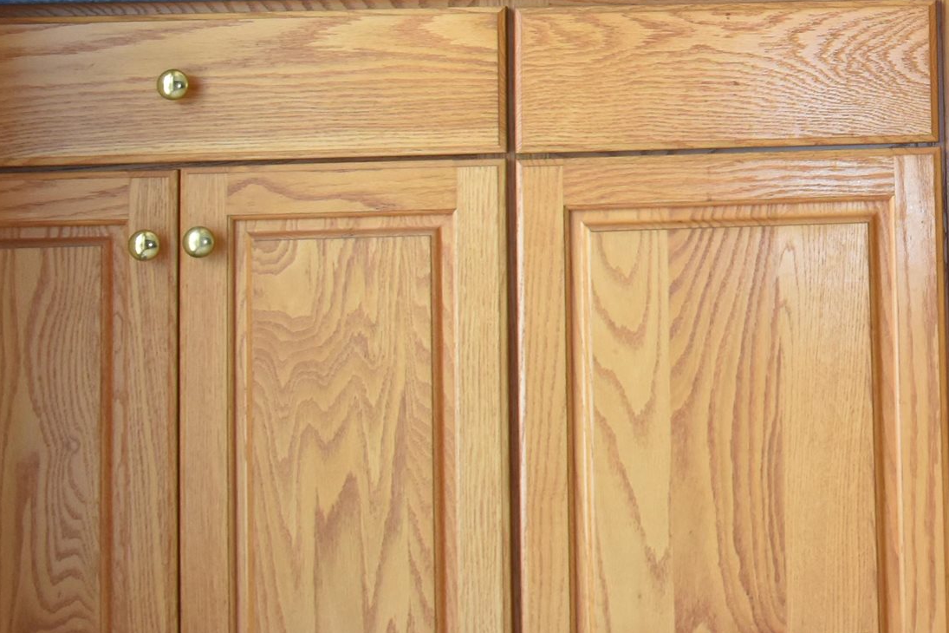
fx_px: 2330
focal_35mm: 88
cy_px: -78
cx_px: 1146
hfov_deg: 21.4
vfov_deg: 15.0
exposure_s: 1/80
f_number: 4.5
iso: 800
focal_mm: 21
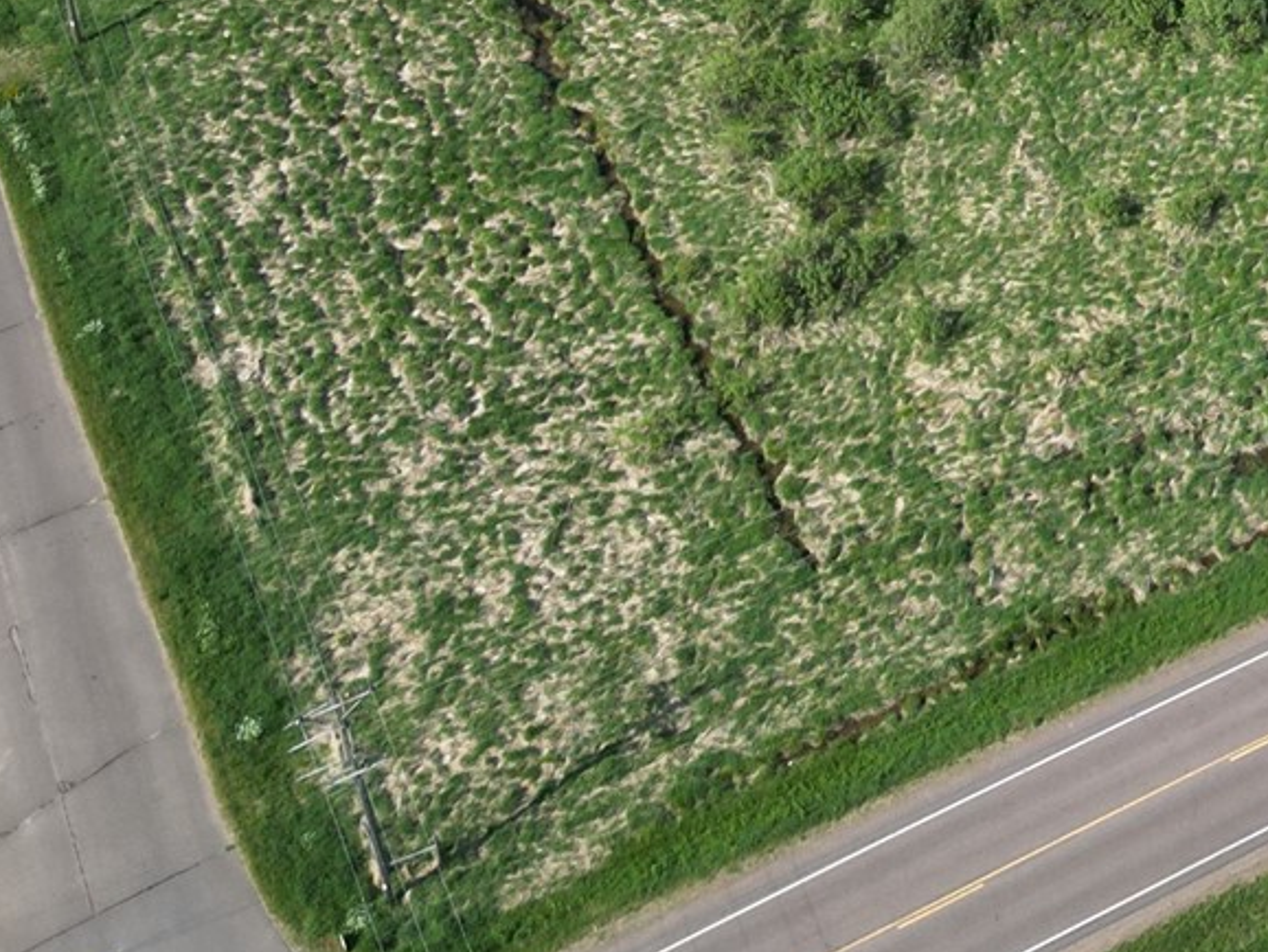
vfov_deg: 15.2
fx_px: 3115
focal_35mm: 85
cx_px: 1316
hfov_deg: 22.0
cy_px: -711
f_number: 1.7
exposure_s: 1/2000
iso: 100
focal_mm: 6.72
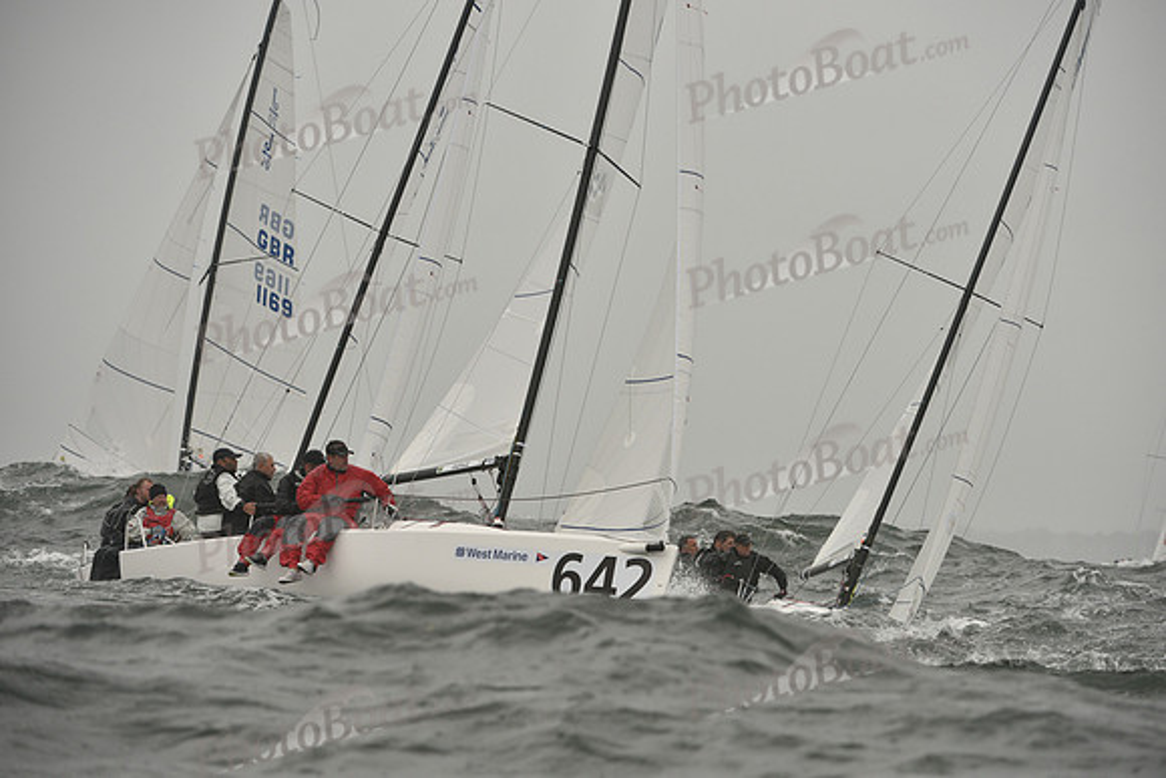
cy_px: 389
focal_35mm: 250
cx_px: 583
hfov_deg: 8.2
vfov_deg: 5.5
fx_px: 8099
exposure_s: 1/1000
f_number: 6.3
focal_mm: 250
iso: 400
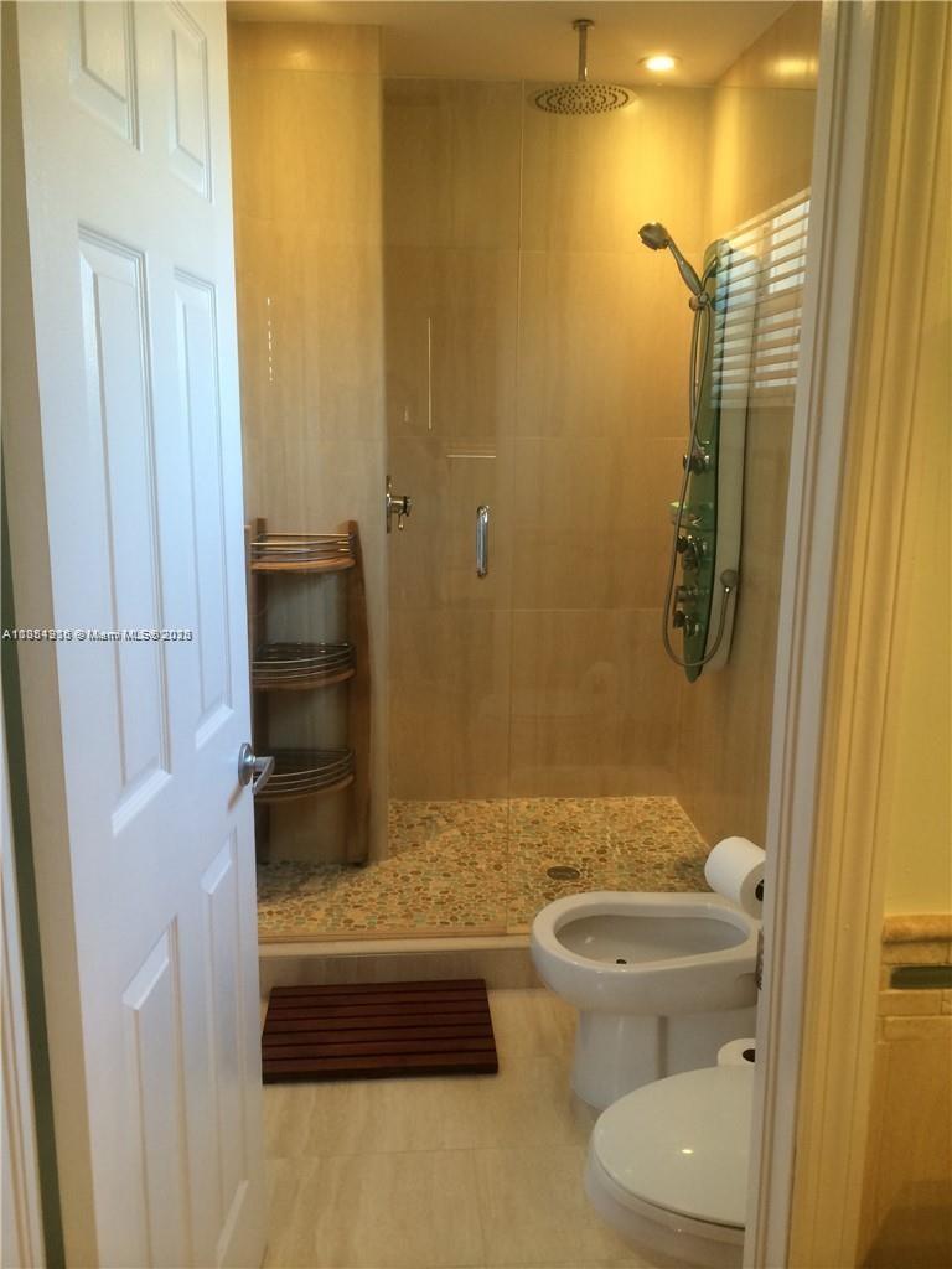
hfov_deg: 46.8
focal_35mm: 30
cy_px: 634
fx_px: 1100
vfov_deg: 60.0
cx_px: 476
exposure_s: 1/30
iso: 80
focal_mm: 4.12
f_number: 2.2
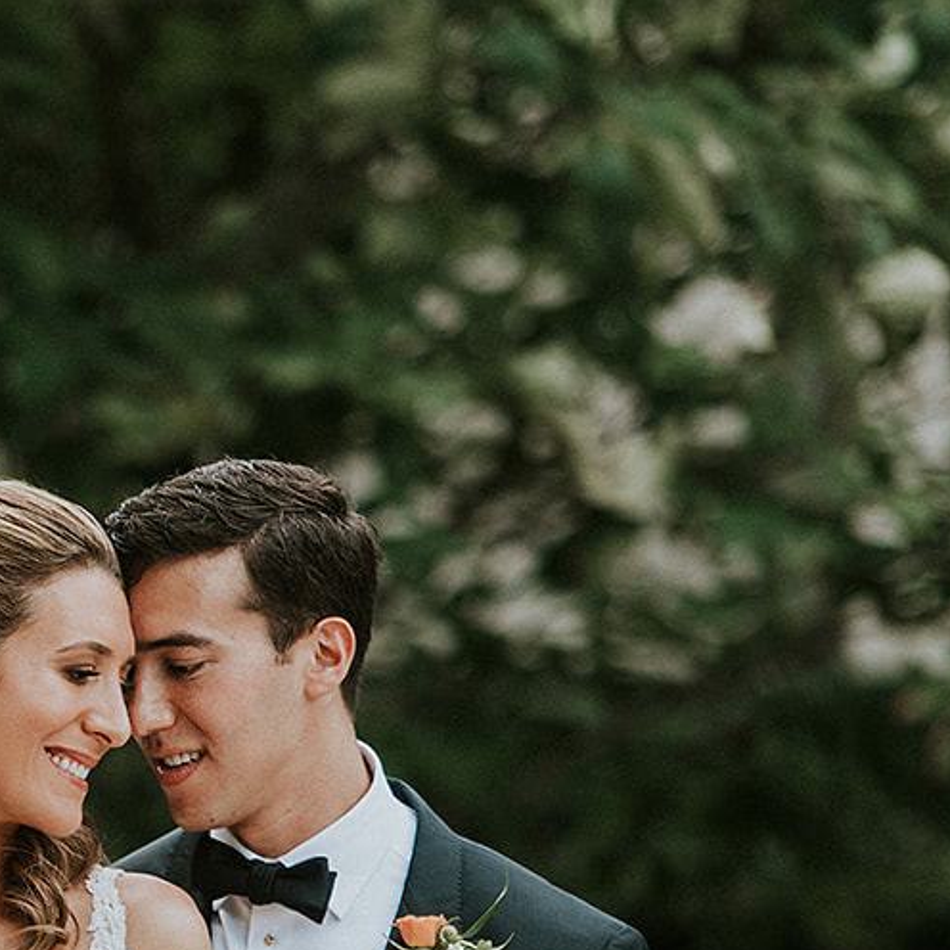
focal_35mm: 425
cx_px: -226
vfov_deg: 4.1
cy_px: 988
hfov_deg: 4.1
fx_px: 13196
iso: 320
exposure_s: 1/1000
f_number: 2.8
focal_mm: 155
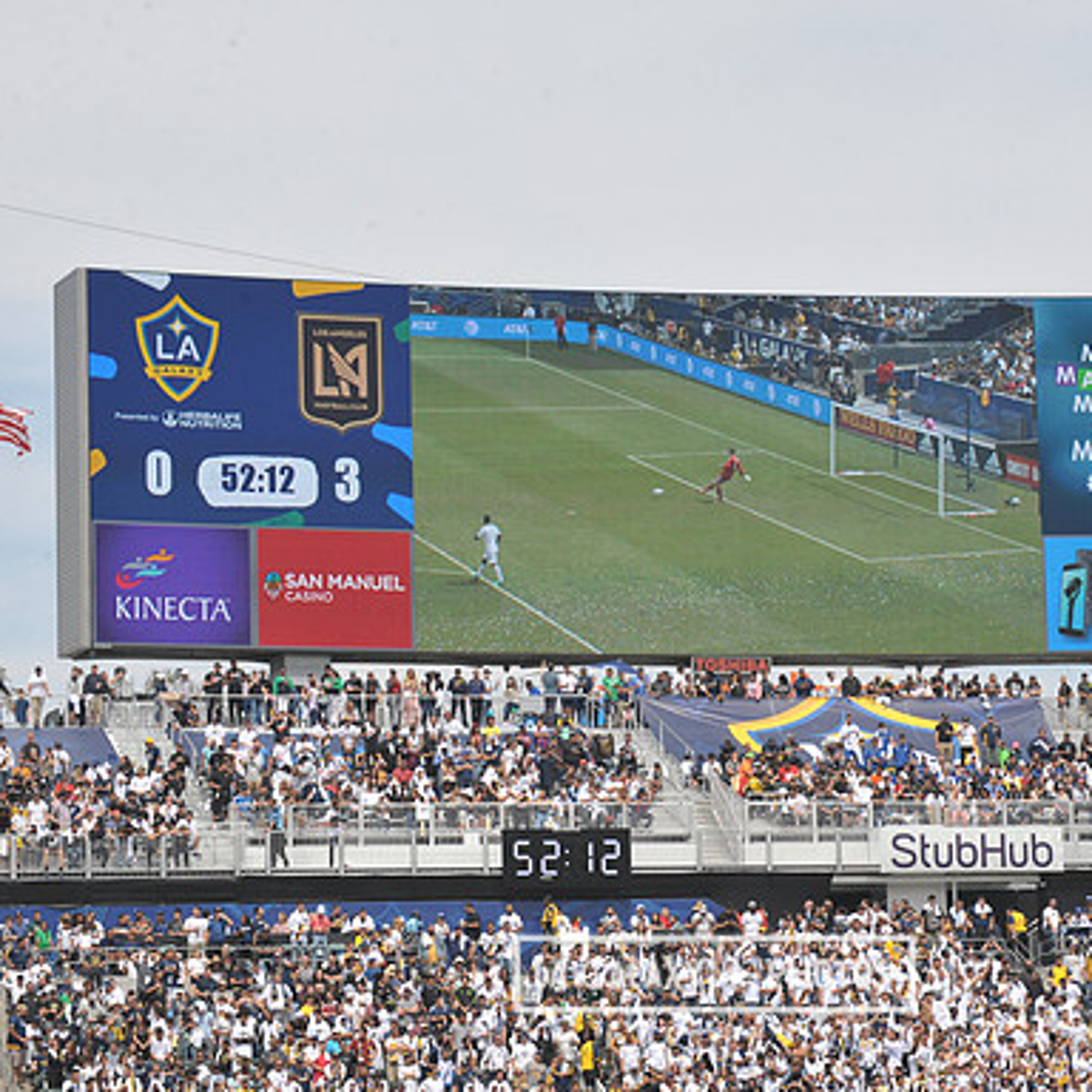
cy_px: 546
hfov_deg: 11.7
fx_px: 5318
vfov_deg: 11.7
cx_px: 714
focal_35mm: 149
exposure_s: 1/500
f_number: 11
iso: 320
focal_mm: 116
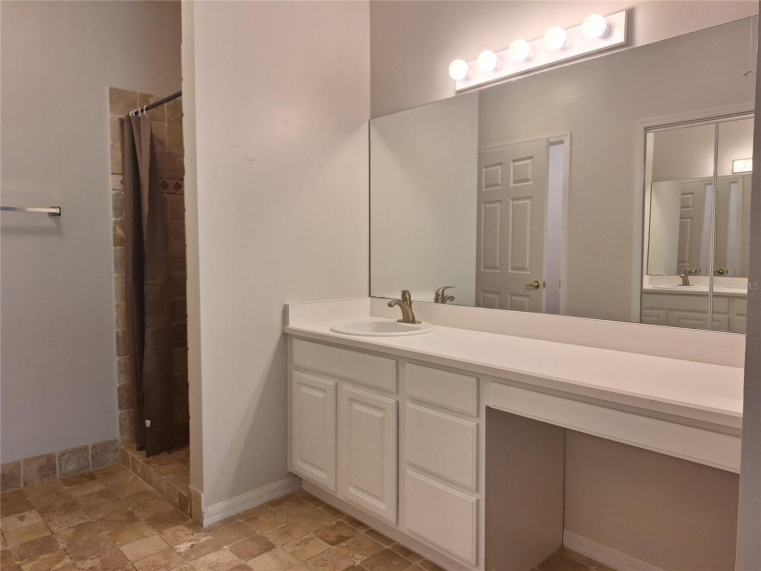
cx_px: 380
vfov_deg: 58.9
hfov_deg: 73.9
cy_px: 286
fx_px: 506
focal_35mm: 23
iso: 80
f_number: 1.8
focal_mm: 5.54
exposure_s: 1/120
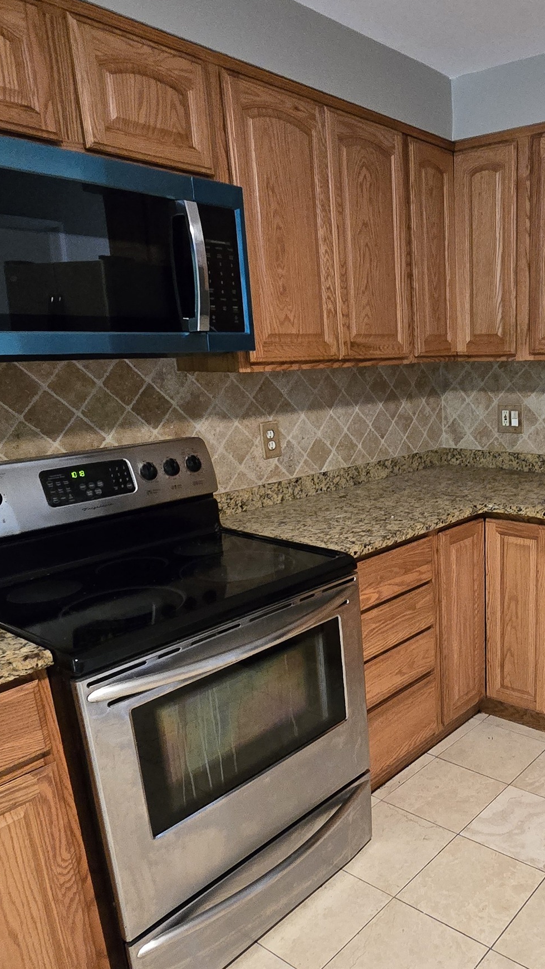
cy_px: 559
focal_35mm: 25
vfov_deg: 73.6
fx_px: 642
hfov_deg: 43.2
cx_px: 457
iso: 1000
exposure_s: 1/60
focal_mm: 2.2
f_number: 2.2
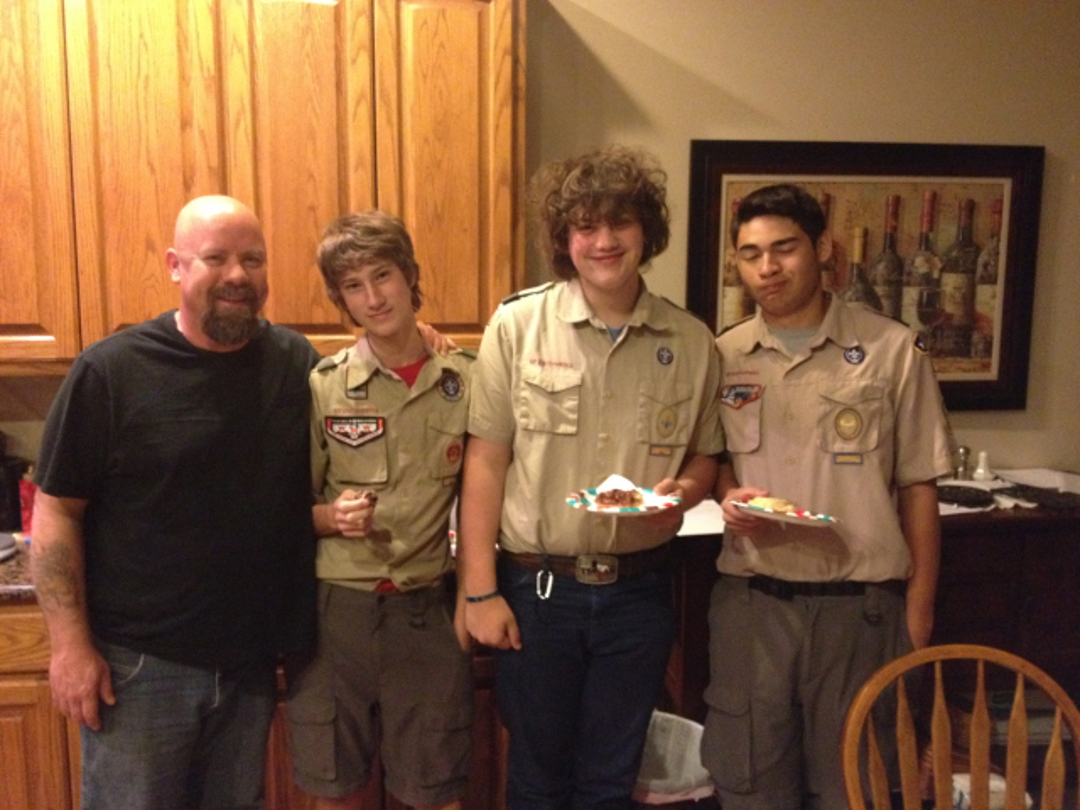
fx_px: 1092
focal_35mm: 35
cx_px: 540
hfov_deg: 52.6
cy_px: 405
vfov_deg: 40.7
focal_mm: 4.28
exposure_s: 1/15
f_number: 2.4
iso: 640
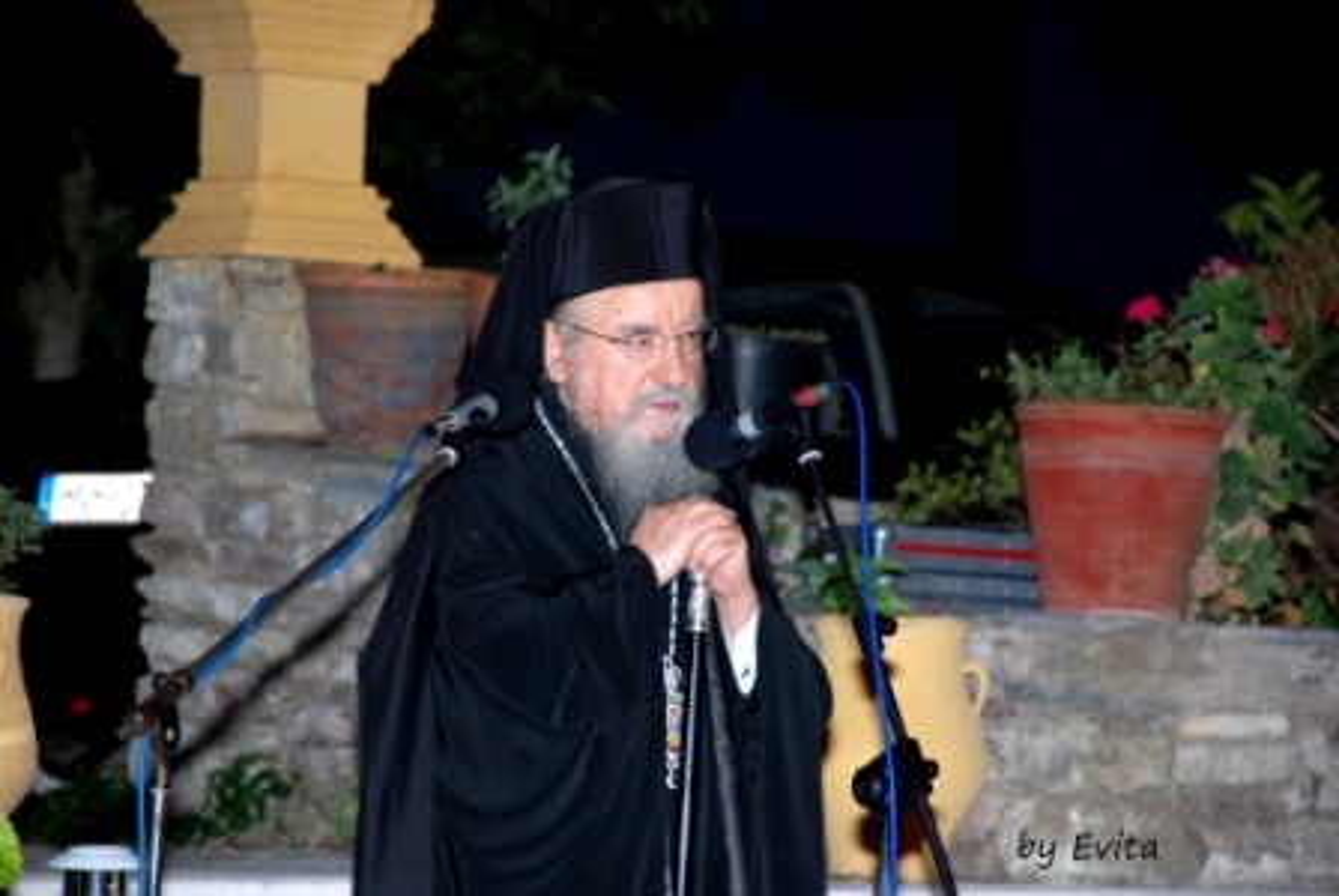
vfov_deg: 6.8
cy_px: 448
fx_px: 7542
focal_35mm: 202
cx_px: 670
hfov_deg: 10.1
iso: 800
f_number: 6.7
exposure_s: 1/60
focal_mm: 135
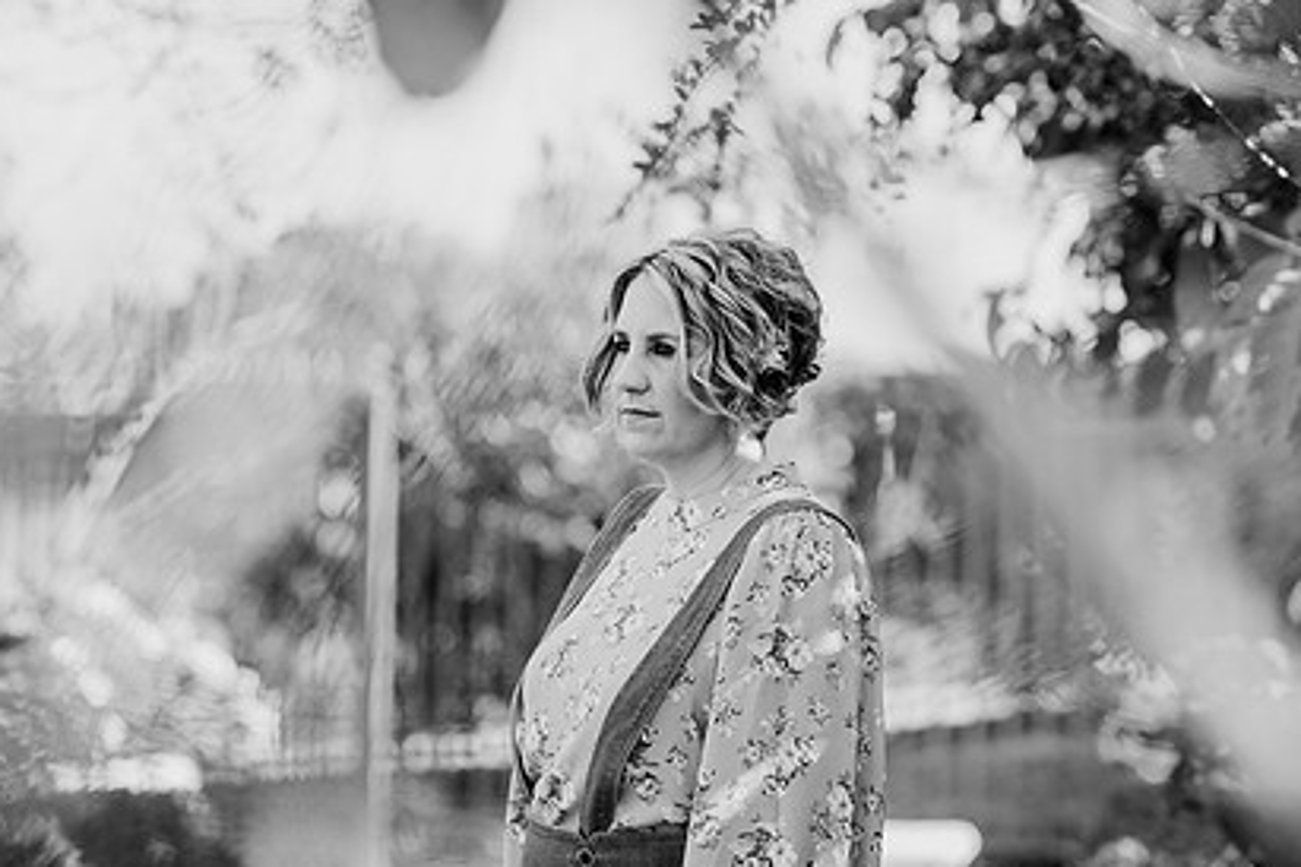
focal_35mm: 120
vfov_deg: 11.4
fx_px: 4336
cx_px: 674
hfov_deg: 17.1
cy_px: 384
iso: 125
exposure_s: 1/800
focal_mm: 85
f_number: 2
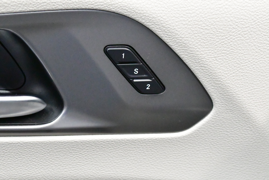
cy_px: 90
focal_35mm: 82
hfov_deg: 24.6
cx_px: 134
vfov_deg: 16.6
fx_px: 616
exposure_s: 1/100
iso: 22800
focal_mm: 55
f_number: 9
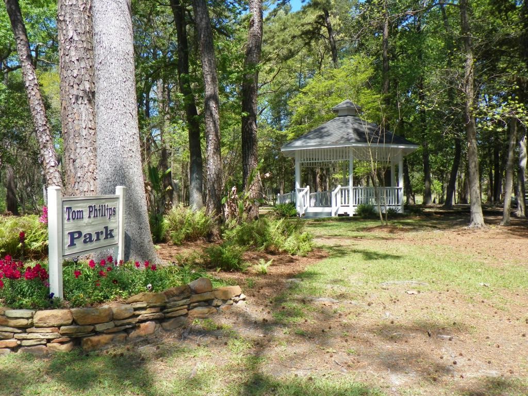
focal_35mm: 37
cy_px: 198
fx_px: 564
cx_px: 264
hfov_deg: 50.1
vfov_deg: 38.7
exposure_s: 1/400
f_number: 3.2
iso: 64
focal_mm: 6.6
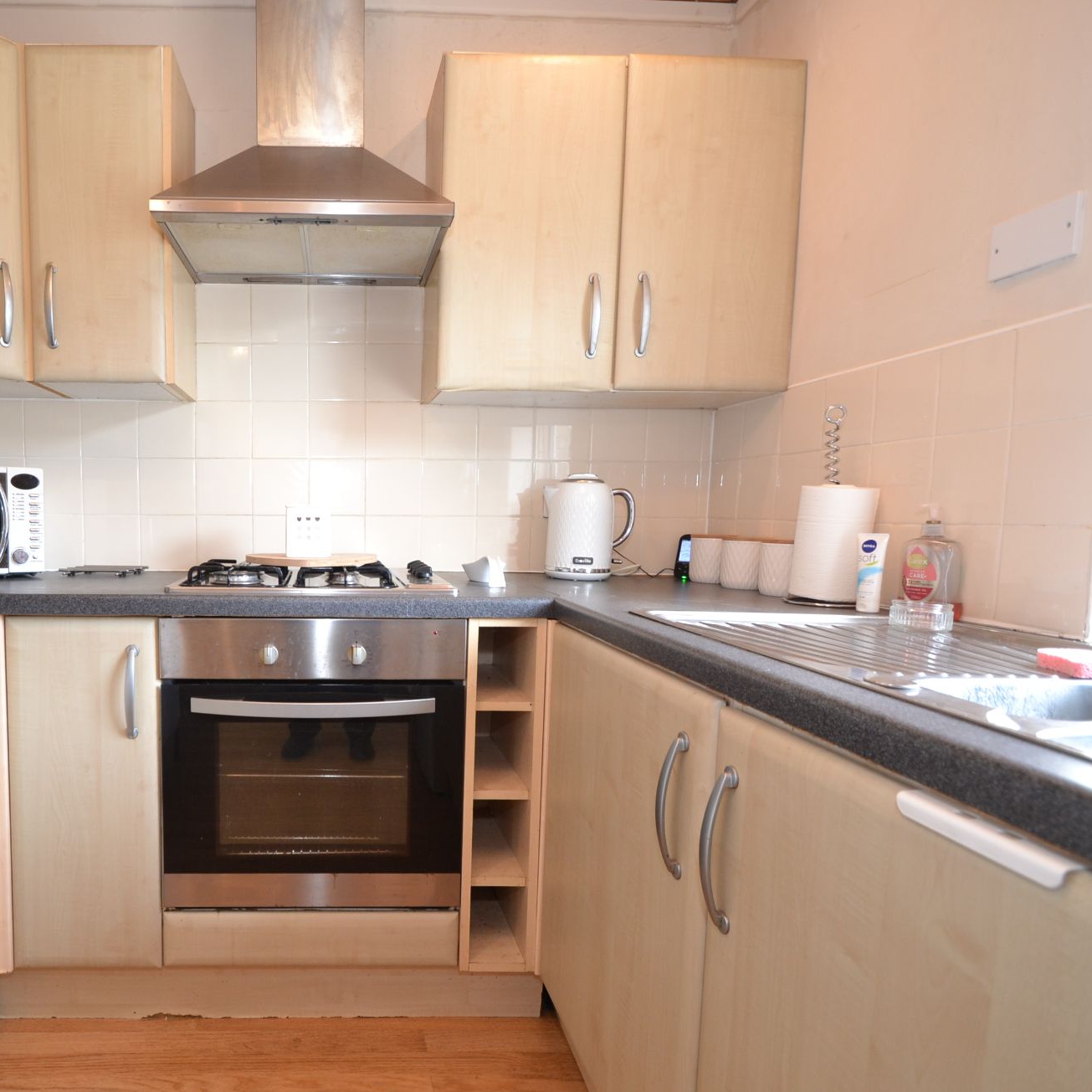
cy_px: 569
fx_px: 714
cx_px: 346
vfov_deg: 74.8
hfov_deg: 72.1
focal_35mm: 20
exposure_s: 1/60
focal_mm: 10
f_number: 3.5
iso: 560
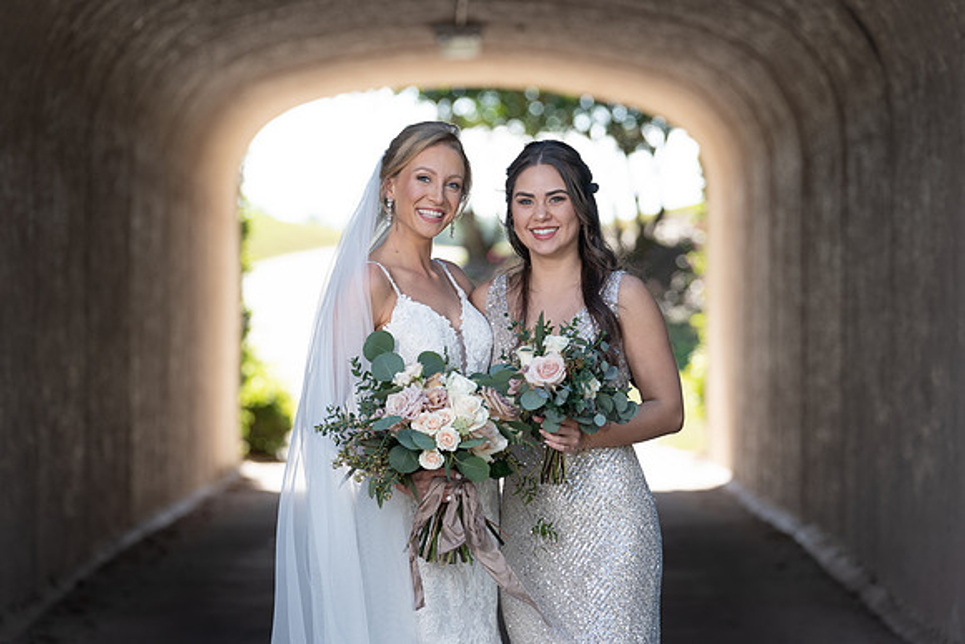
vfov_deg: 9.0
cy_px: 325
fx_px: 4085
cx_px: 481
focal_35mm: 152
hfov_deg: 13.5
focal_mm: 139
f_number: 4
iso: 100
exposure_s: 1/200
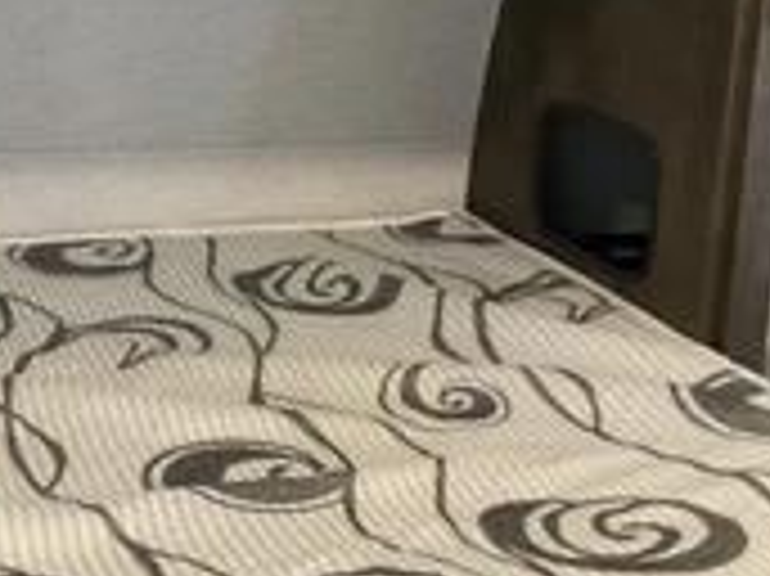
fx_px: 1512
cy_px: 112
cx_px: 117
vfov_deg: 21.3
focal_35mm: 68
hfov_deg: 27.8
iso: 250
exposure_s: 1/60
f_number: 1.8
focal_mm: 3
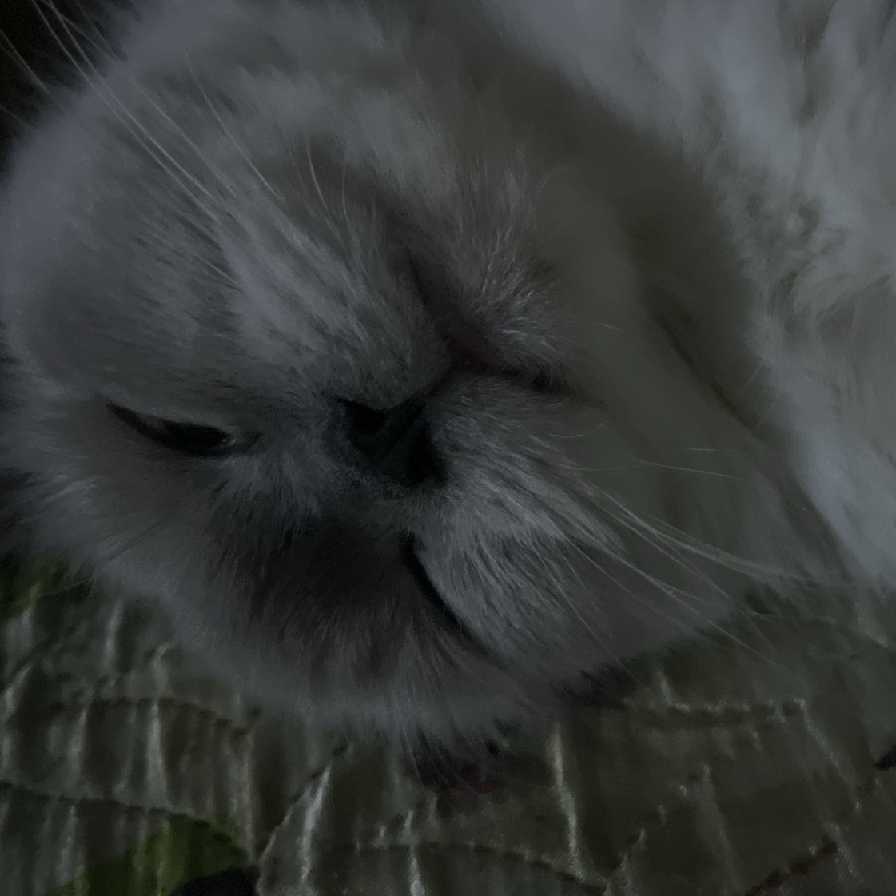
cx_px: 599
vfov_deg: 40.9
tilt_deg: -41.4
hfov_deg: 40.4
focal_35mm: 41
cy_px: 404
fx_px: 1201
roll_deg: +15.4
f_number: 1.6
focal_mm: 5.1
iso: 2000
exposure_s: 1/15
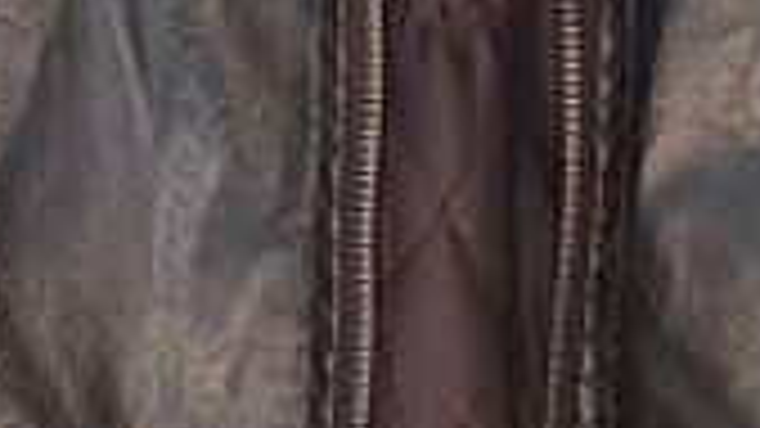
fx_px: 3989
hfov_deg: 10.8
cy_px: 435
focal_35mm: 198
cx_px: 99
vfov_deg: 6.1
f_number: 1.8
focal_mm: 5.54
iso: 40
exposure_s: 1/246
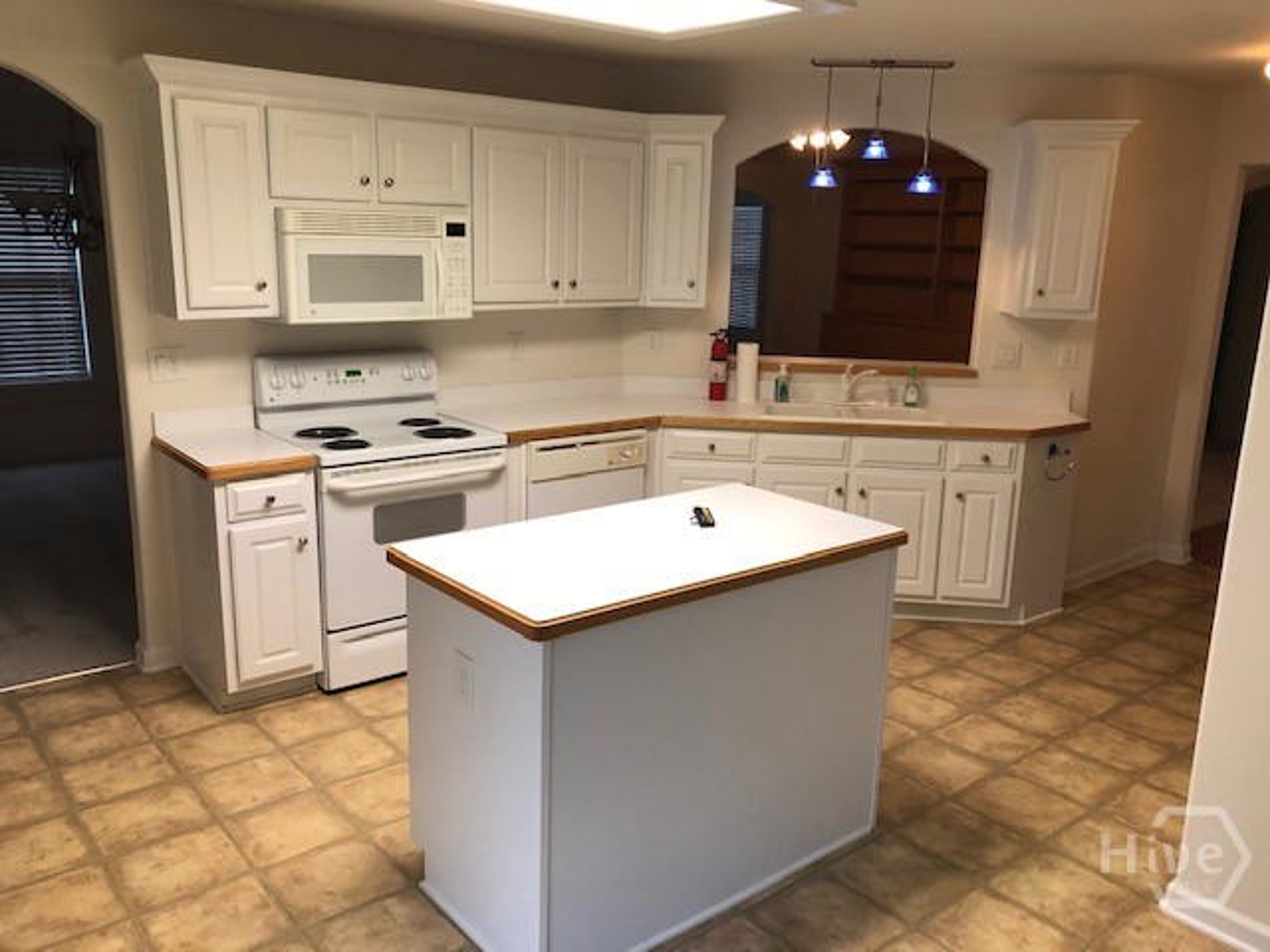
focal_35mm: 28
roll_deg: -1.3
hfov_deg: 63.4
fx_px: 1027
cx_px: 635
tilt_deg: -12.7
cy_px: 476
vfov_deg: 49.7
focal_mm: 3.99
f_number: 1.8
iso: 40
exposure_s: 1/30
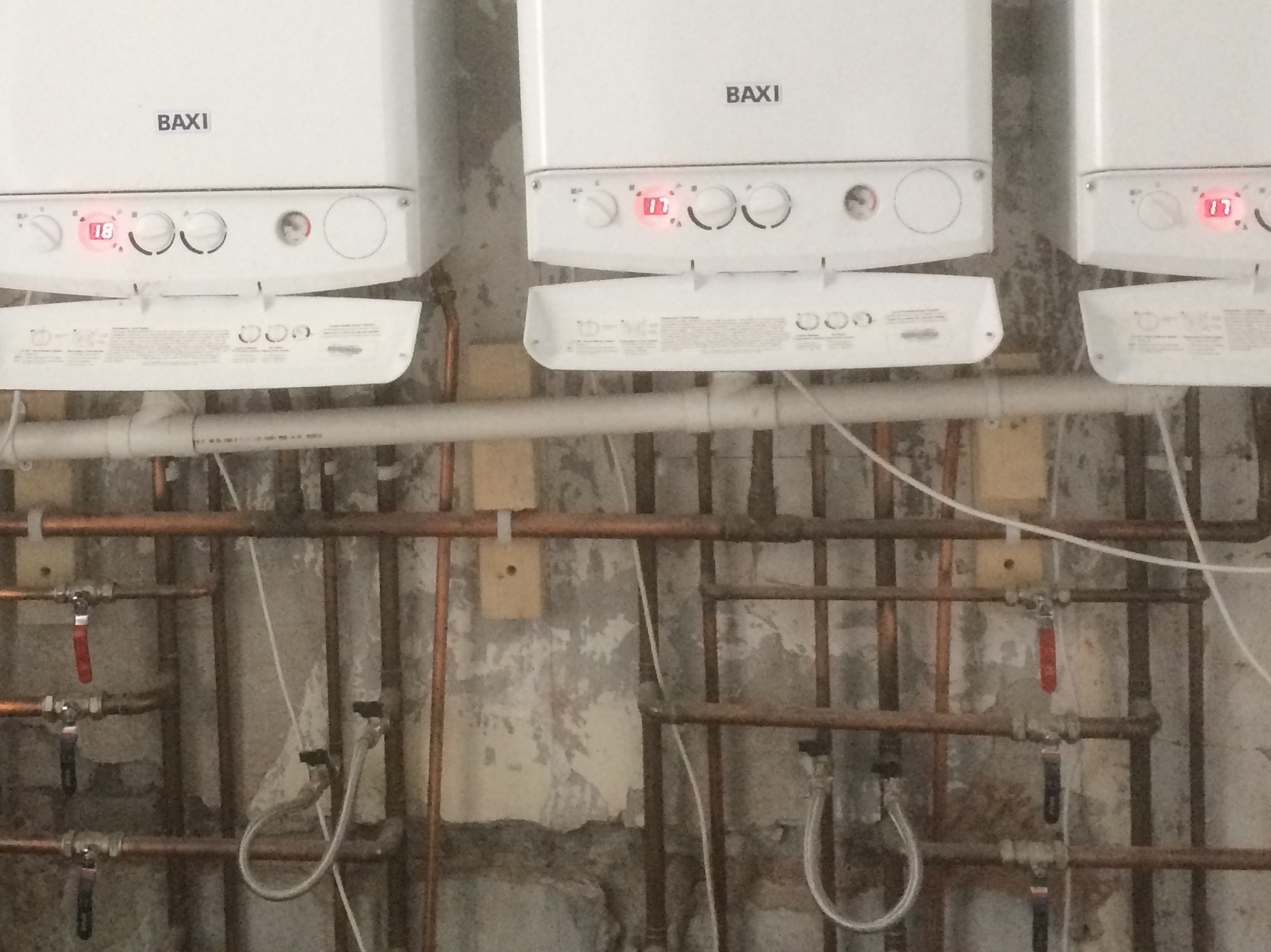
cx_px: 520
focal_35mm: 57
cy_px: 173
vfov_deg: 25.2
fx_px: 2092
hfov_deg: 33.7
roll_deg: +3.1
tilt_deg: -3.9
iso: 250
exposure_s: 1/33
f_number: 2.2
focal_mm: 4.15
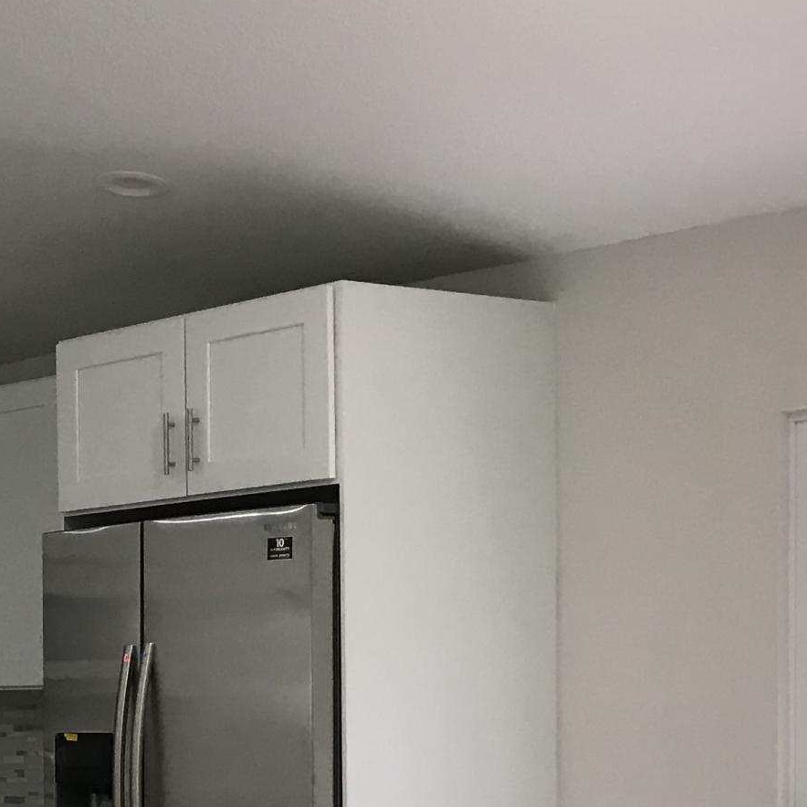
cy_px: 842
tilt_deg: -4.3
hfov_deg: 18.9
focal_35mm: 84
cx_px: -291
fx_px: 2216
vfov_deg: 19.9
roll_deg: +1.3
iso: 40
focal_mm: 3.99
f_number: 1.8
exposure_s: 1/30
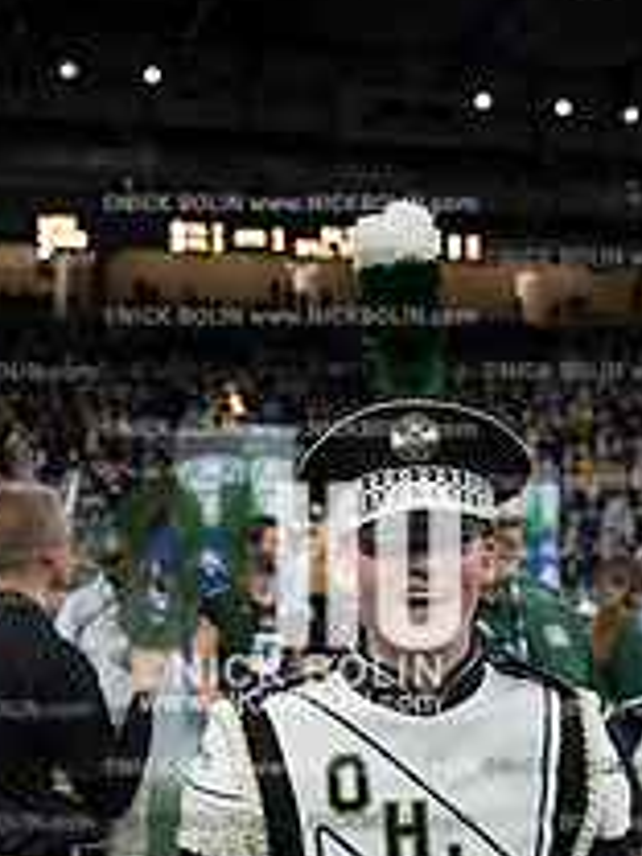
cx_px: 288
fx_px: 1236
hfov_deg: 29.1
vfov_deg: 37.6
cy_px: 597
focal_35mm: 50
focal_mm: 24
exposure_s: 1/1250
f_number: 2.8
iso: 1250
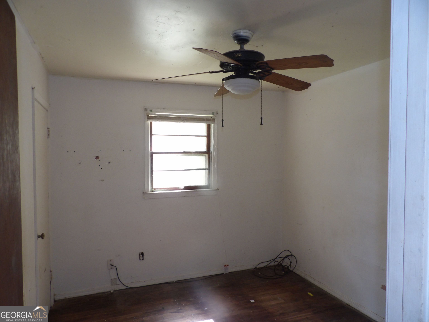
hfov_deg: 71.6
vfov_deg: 56.8
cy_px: 161
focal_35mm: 24
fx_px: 297
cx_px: 214
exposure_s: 1/33
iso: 200
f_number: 2.8
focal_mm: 4.3
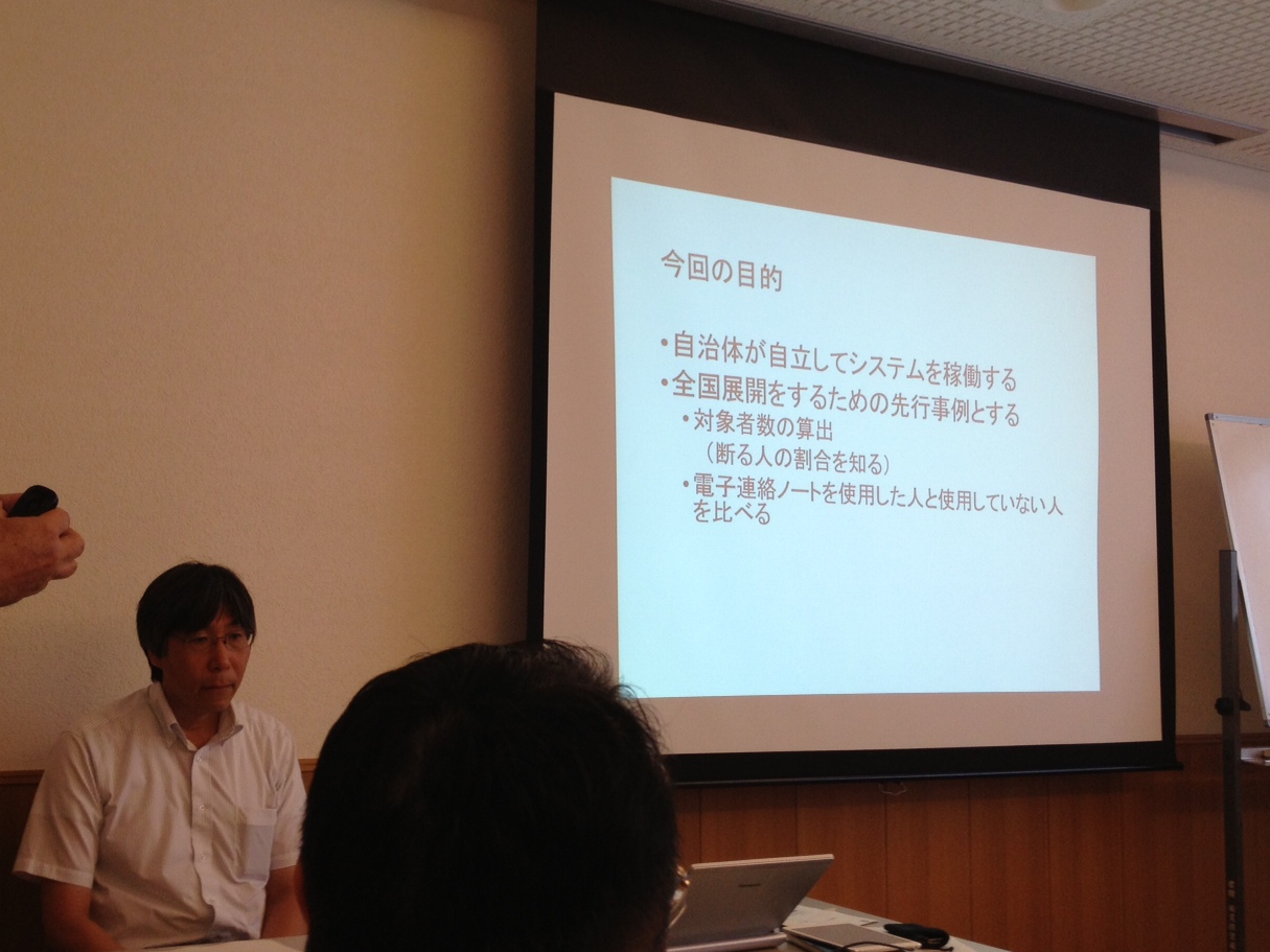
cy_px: 423
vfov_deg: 30.8
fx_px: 1724
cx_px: 511
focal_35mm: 47
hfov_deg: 40.3
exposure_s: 1/60
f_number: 2.4
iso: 64
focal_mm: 4.28
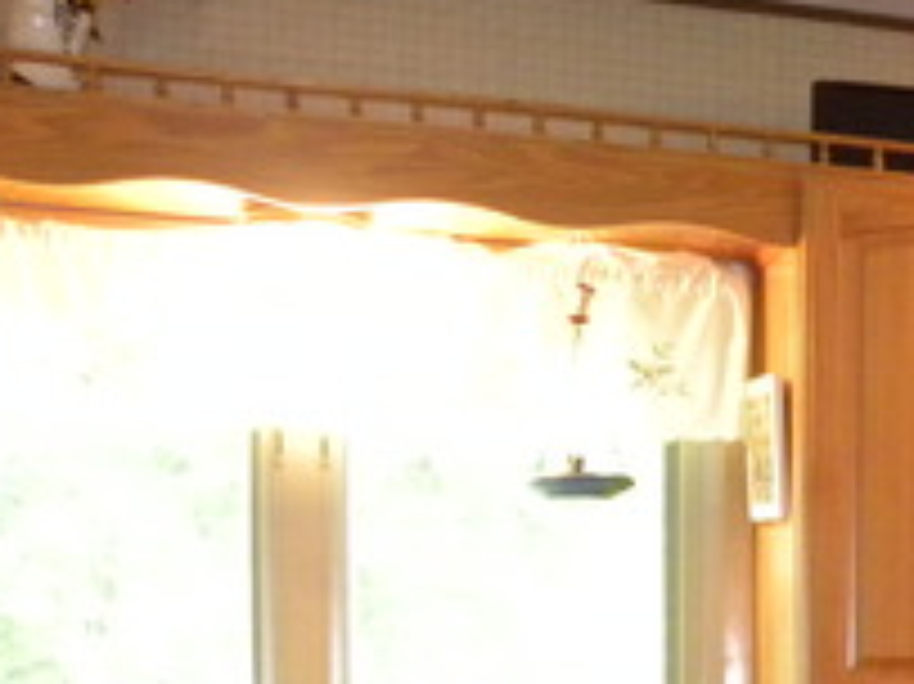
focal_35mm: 82
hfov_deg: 20.8
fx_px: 2164
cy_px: 878
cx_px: 1310
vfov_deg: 17.0
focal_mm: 4.6
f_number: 2.8
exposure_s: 1/30
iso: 400
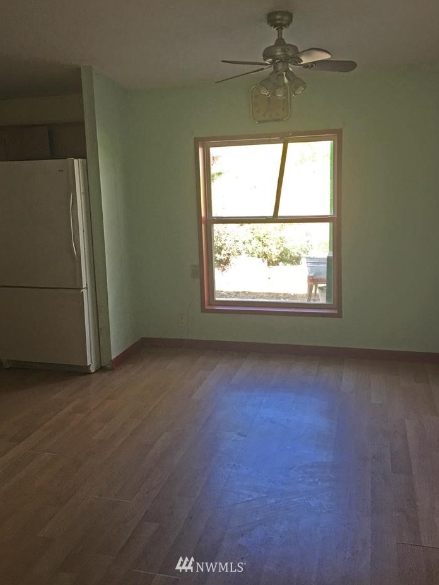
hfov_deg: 44.2
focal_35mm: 32
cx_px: 211
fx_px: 541
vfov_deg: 56.7
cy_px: 265
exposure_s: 1/30
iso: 32
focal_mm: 4.15
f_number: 2.2
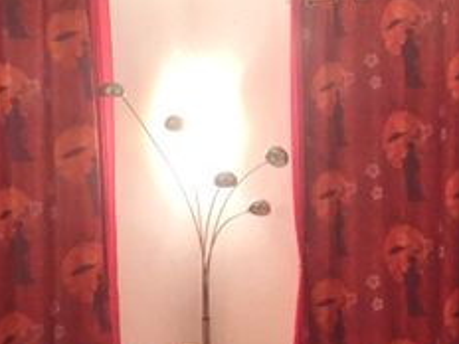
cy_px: 186
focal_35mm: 75
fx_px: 994
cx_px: 352
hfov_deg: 25.6
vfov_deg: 19.6
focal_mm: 4.15
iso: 250
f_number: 2.2
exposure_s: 1/20
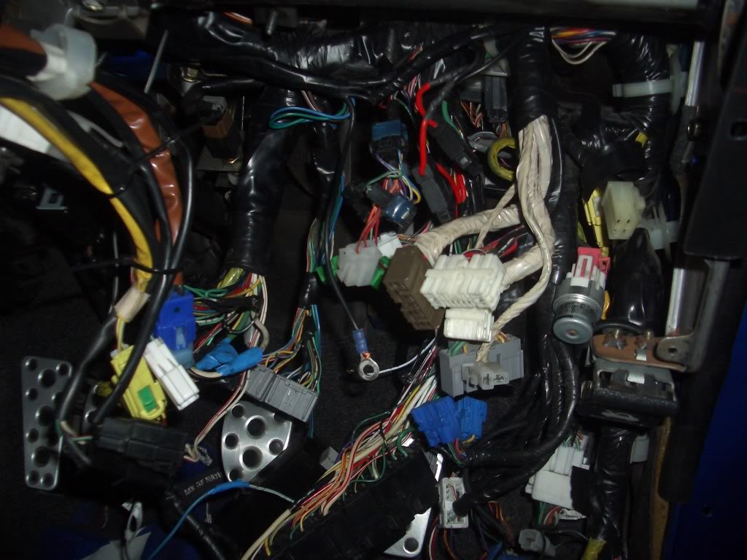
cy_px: 280
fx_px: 755
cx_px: 374
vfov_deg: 40.7
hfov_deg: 52.6
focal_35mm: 35
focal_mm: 5.8
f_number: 2.6
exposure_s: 1/40
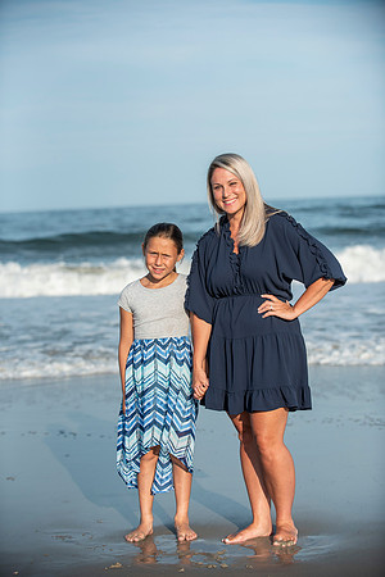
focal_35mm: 82
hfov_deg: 16.7
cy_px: 288
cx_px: 192
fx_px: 1315
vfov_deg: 24.8
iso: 250
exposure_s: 1/4000
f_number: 3.5
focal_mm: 82
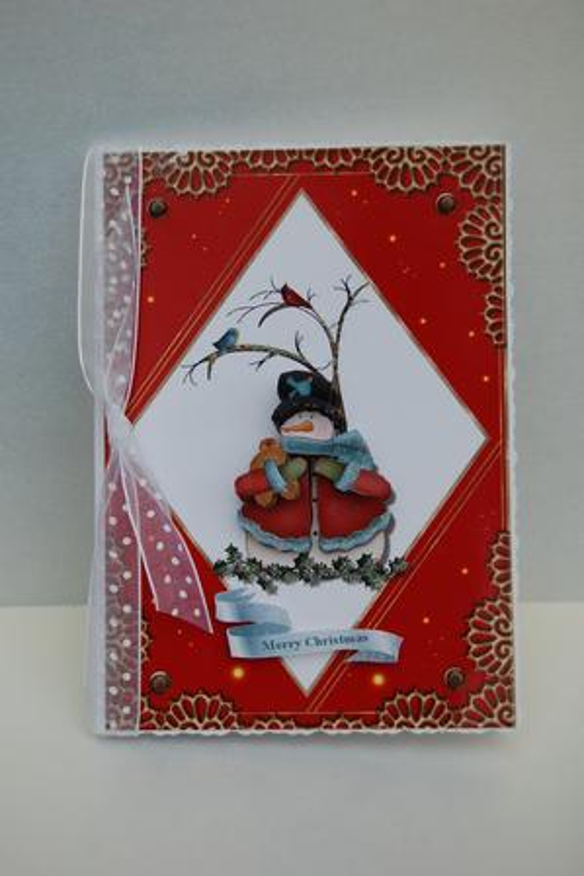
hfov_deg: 22.6
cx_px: 292
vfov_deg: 33.4
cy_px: 438
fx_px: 1461
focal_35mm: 60
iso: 200
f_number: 5.6
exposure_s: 1/125
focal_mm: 40
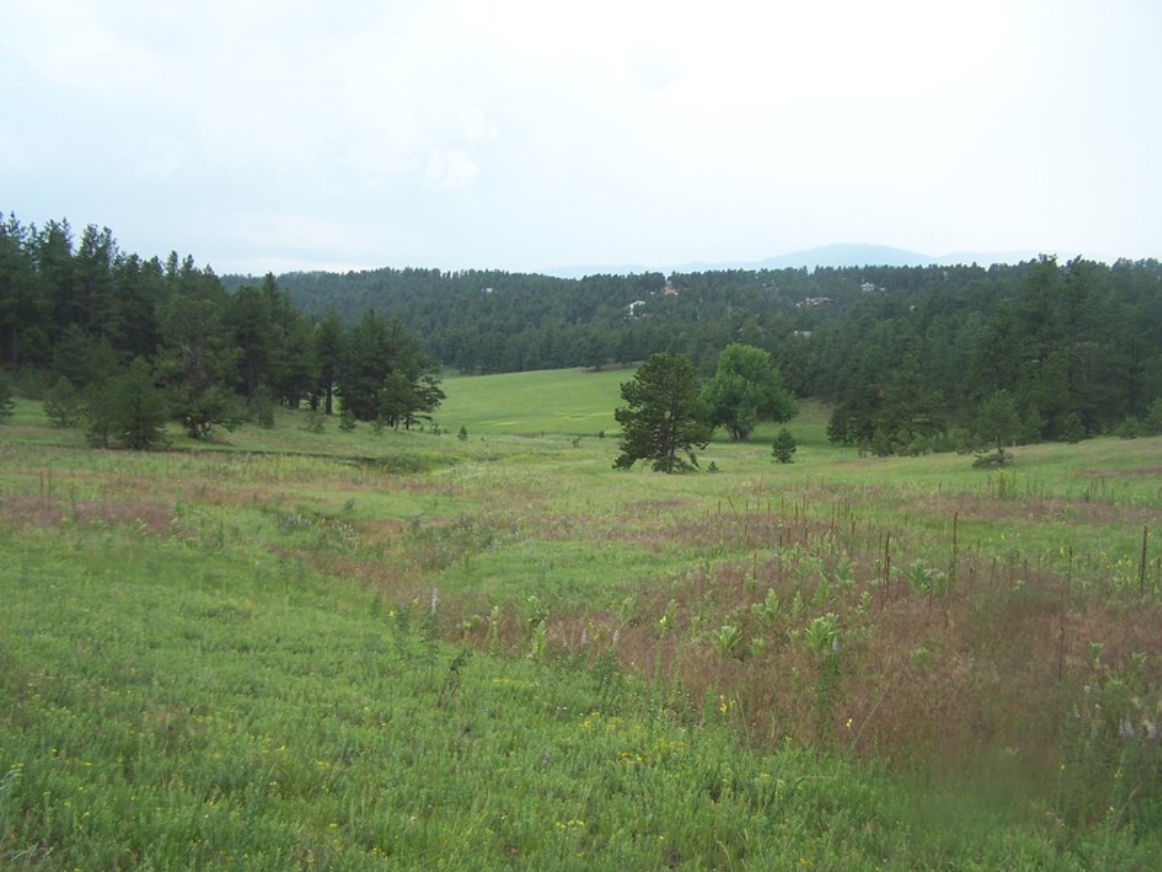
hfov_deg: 49.0
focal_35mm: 38
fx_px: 1276
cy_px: 436
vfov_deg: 37.7
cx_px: 581
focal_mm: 6.3
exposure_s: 1/250
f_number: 2.8
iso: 80
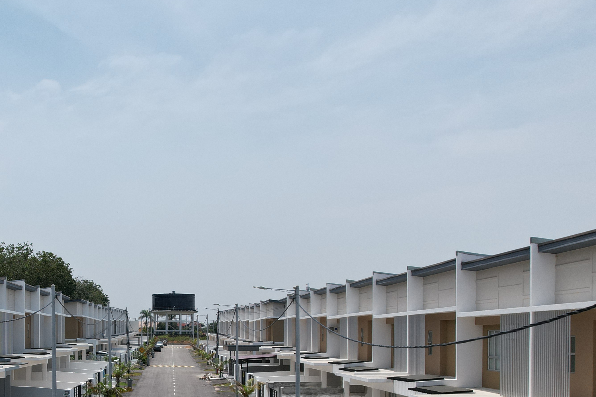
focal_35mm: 45
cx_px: 139
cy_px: 346
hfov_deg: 42.1
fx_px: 745
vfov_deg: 28.8
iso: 100
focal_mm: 8.38
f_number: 2.8
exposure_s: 1/3200
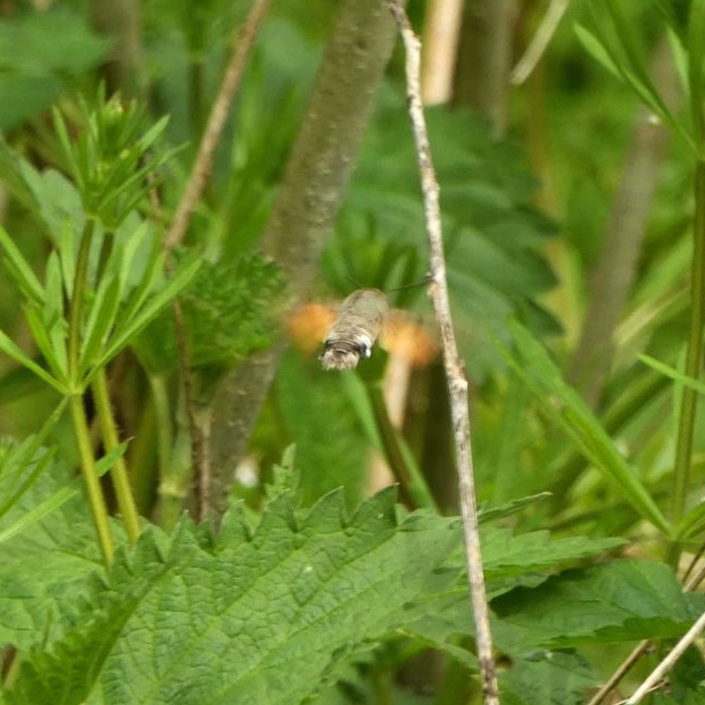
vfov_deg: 2.5
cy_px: 353
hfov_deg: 2.5
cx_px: 361
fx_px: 16360
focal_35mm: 710
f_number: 5.6
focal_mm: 107.6
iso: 320
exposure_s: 1/100
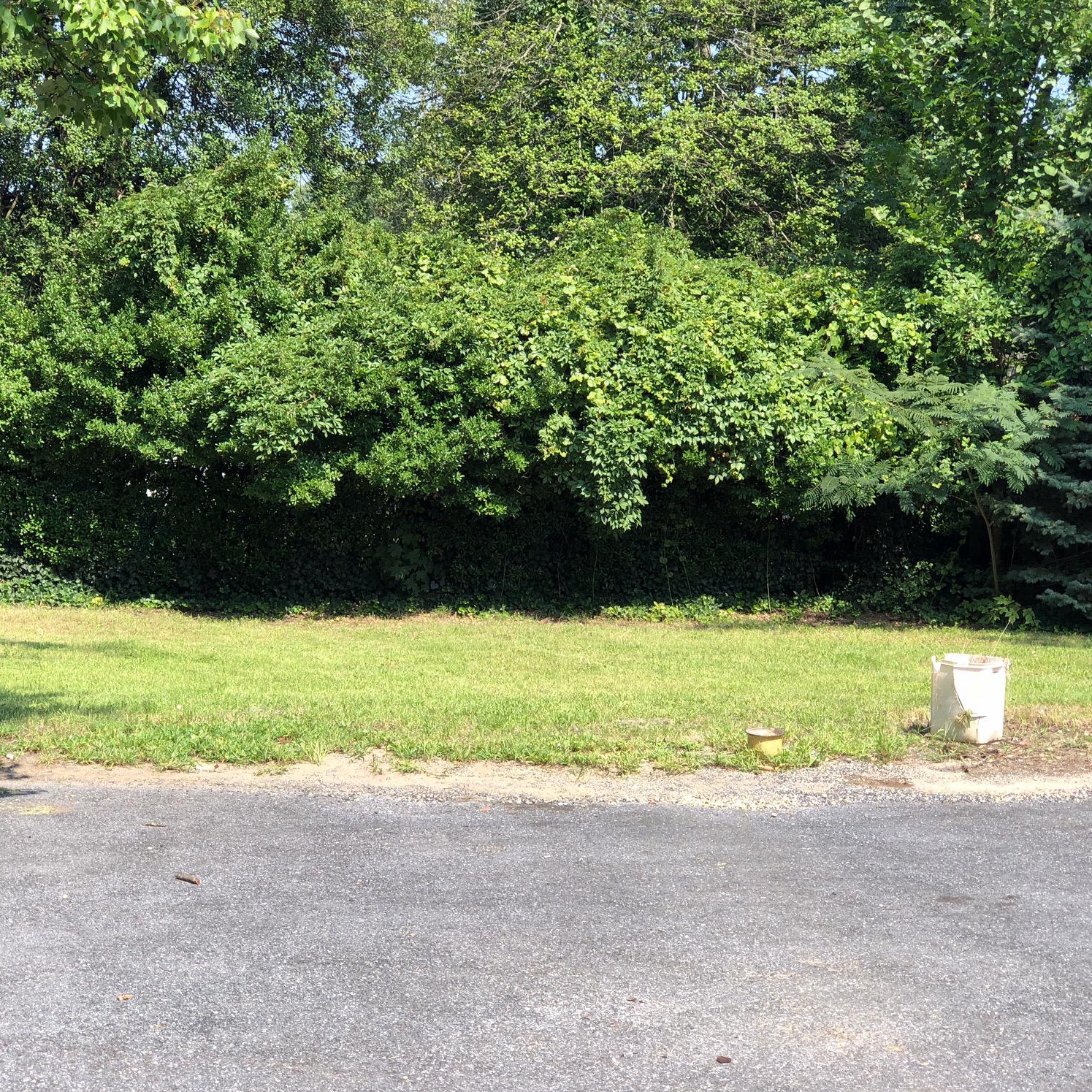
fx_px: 2463
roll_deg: -1.3
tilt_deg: -7.6
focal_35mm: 69
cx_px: 499
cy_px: 552
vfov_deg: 25.0
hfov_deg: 25.0
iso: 20
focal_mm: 6.6
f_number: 2.8
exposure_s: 1/223
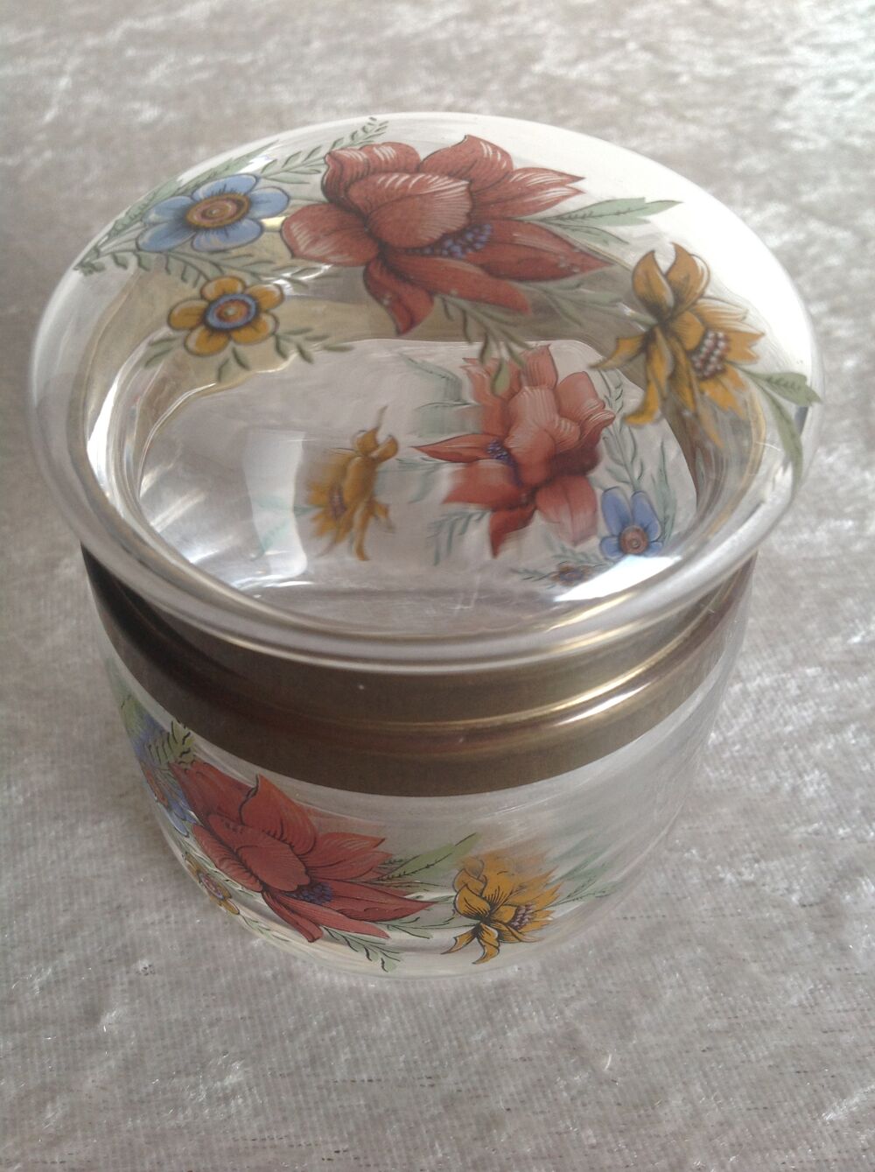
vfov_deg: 52.7
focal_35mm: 35
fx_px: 1183
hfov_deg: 40.6
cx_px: 438
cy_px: 586
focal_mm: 4.28
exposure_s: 1/30
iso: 64
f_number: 2.4
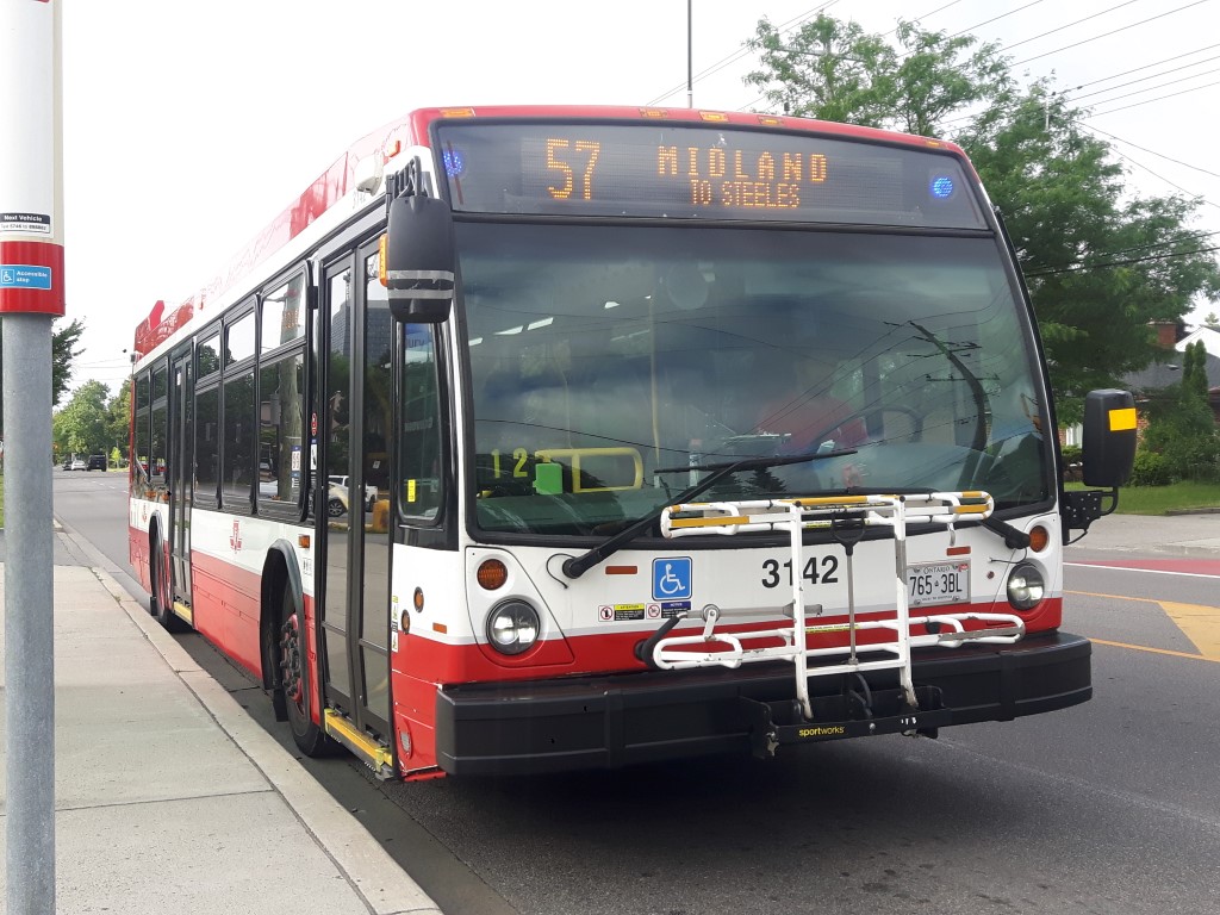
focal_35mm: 31
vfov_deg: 45.4
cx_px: 610
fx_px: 1093
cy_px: 458
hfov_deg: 58.4
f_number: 1.9
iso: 40
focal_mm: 3.7
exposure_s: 1/439
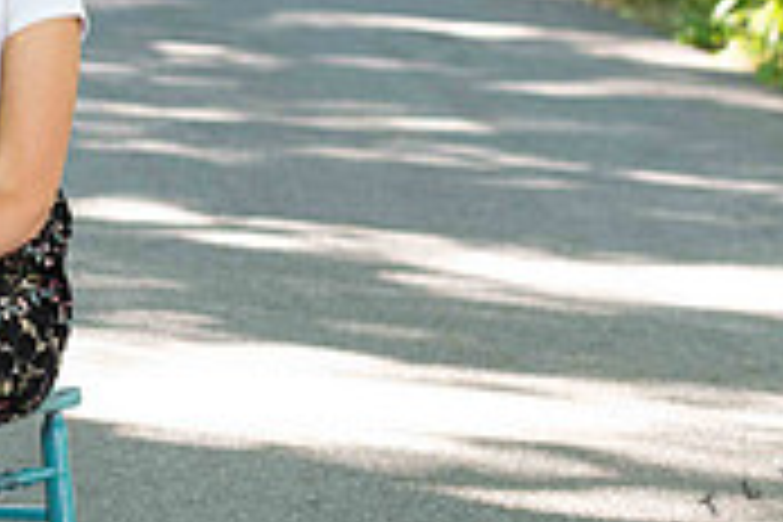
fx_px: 5089
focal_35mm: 234
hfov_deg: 8.7
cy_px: 133
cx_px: -68
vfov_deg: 5.9
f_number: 3.5
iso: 640
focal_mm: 70
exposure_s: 1/200
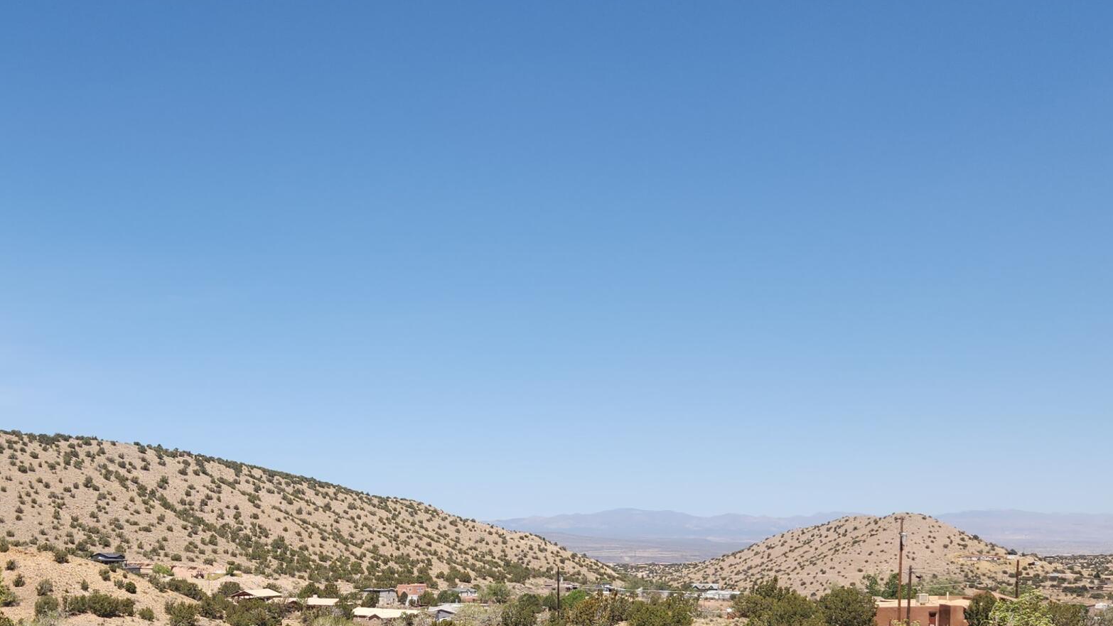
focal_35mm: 48
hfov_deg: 42.3
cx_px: 361
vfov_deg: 23.6
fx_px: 1417
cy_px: 668
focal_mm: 5.4
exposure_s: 1/1834
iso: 20
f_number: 1.8
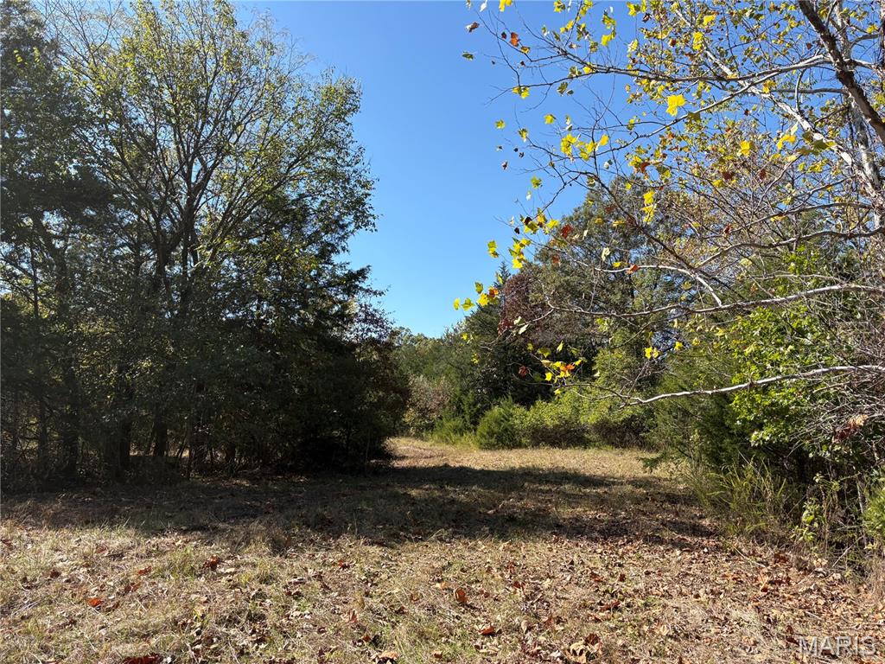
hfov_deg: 67.3
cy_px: 332
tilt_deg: +7.5
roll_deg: -0.8
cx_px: 442
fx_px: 665
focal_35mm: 26
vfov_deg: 53.1
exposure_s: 1/1667
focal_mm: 5.96
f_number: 1.6
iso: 50
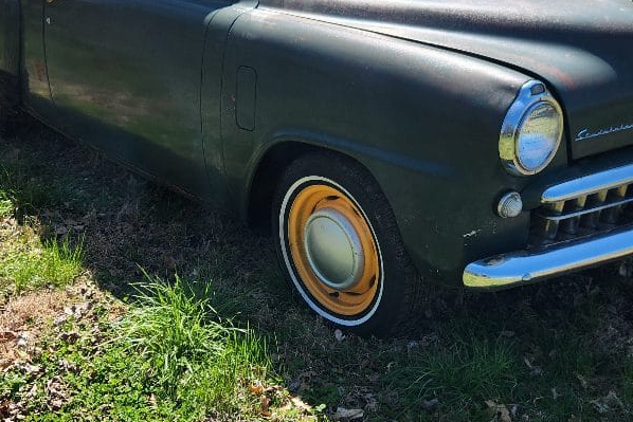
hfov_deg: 41.1
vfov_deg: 28.0
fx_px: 844
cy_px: 161
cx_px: 311
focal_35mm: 48
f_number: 1.8
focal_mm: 5.4
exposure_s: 1/769
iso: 20
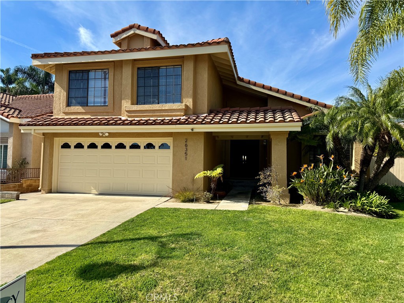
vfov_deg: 56.8
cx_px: 202
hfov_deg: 71.6
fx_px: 280
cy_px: 152
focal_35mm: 24
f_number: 1.78
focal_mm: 6.76
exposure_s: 1/3597
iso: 80
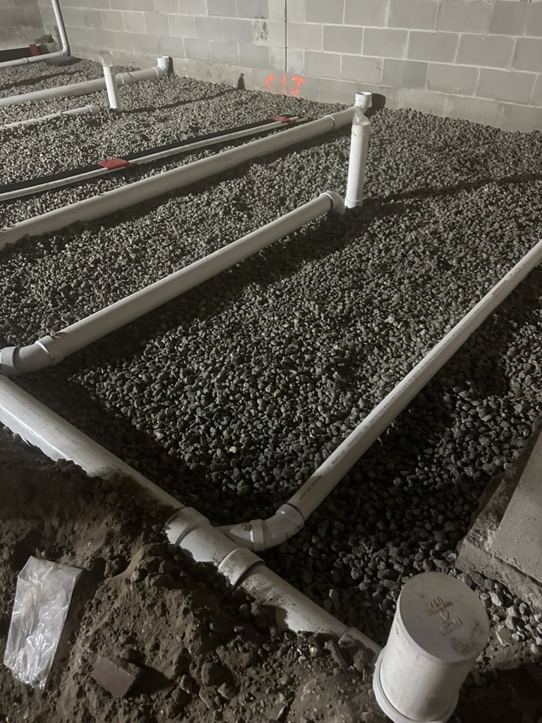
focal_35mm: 24
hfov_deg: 56.8
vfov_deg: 71.6
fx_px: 501
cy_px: 362
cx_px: 271
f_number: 1.78
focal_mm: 6.86
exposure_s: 1/30
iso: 1250
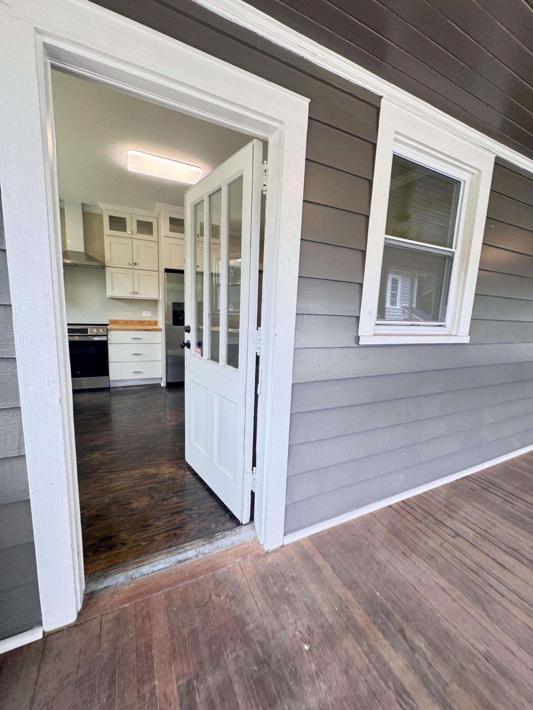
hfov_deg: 85.7
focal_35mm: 14
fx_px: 287
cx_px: 266
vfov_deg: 102.1
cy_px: 355
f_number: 2.2
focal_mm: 2.22
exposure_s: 1/120
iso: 125
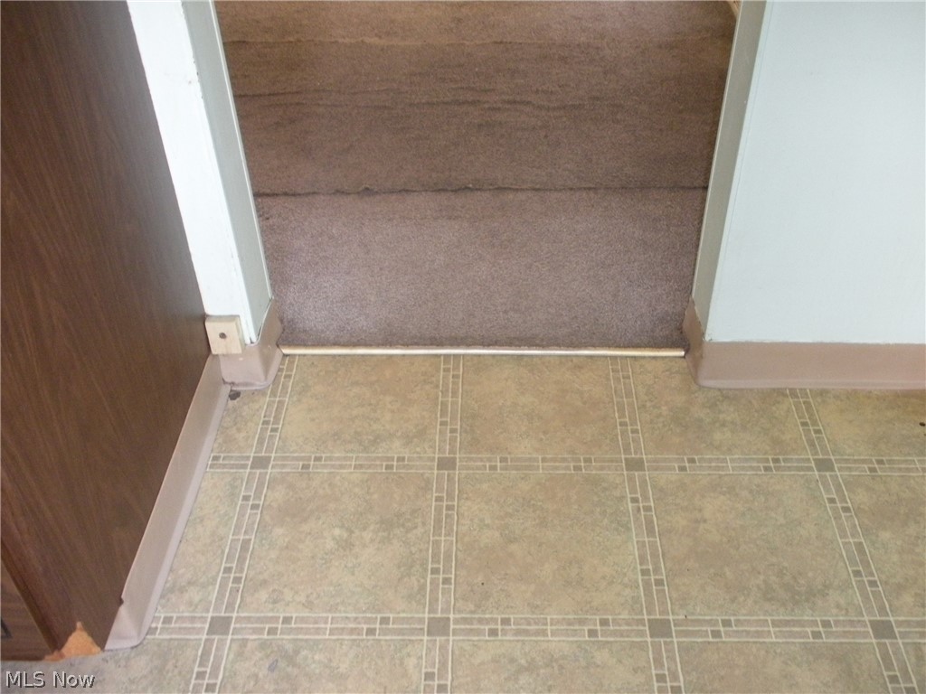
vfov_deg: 40.7
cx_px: 463
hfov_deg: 52.6
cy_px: 347
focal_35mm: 35
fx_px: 936
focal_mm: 6.3
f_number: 3.5
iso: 400
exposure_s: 1/30
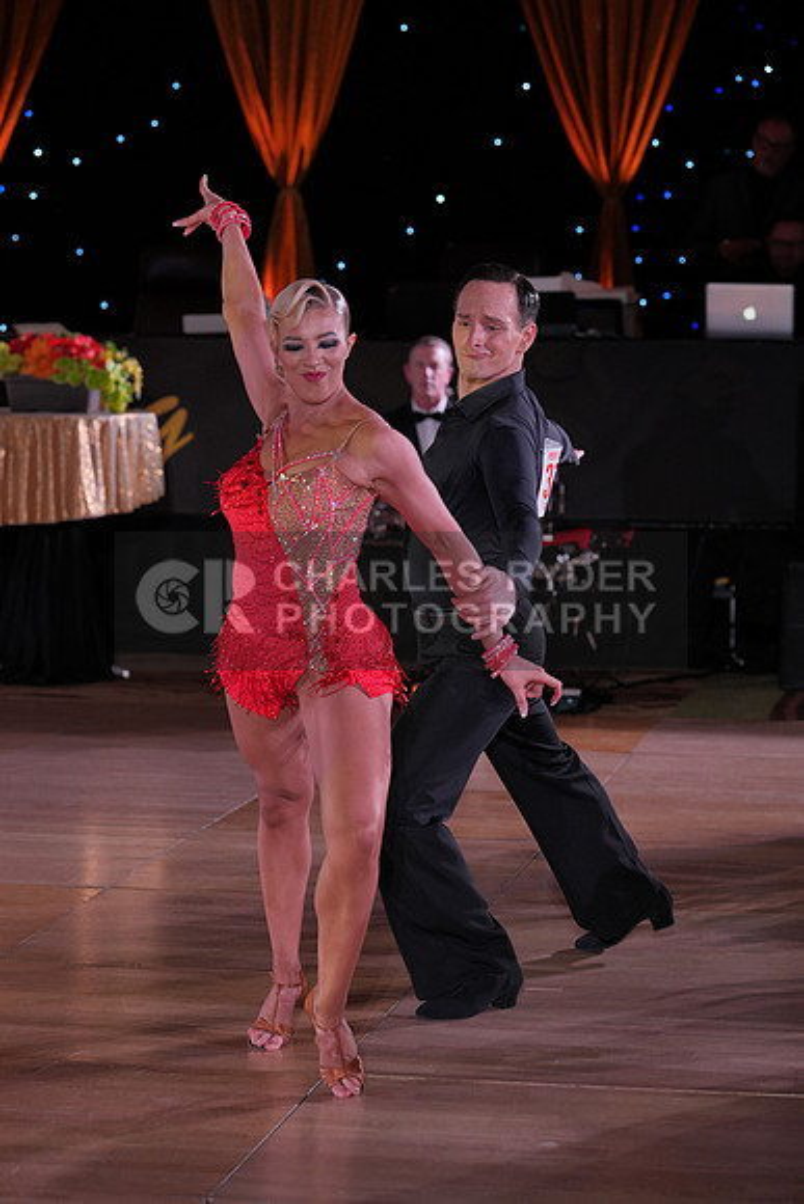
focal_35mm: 100
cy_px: 602
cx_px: 402
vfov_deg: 20.4
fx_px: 3348
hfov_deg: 13.7
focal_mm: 100
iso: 1000
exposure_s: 1/400
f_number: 4
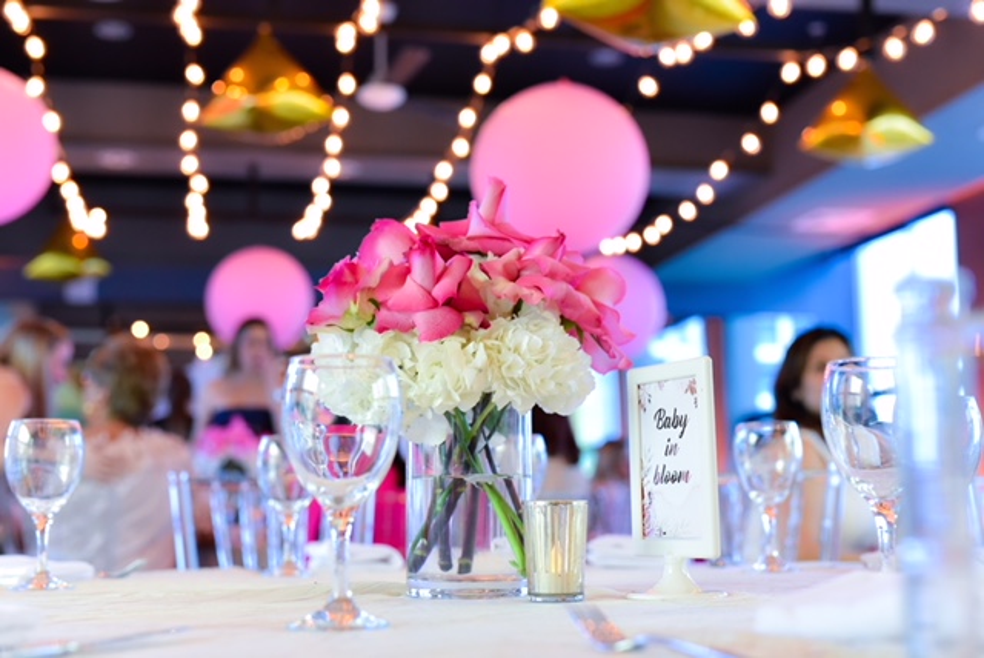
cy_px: 329
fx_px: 1368
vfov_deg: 27.0
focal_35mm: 50
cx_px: 492
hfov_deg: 39.6
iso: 3200
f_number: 3.5
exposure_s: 1/200
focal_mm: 50
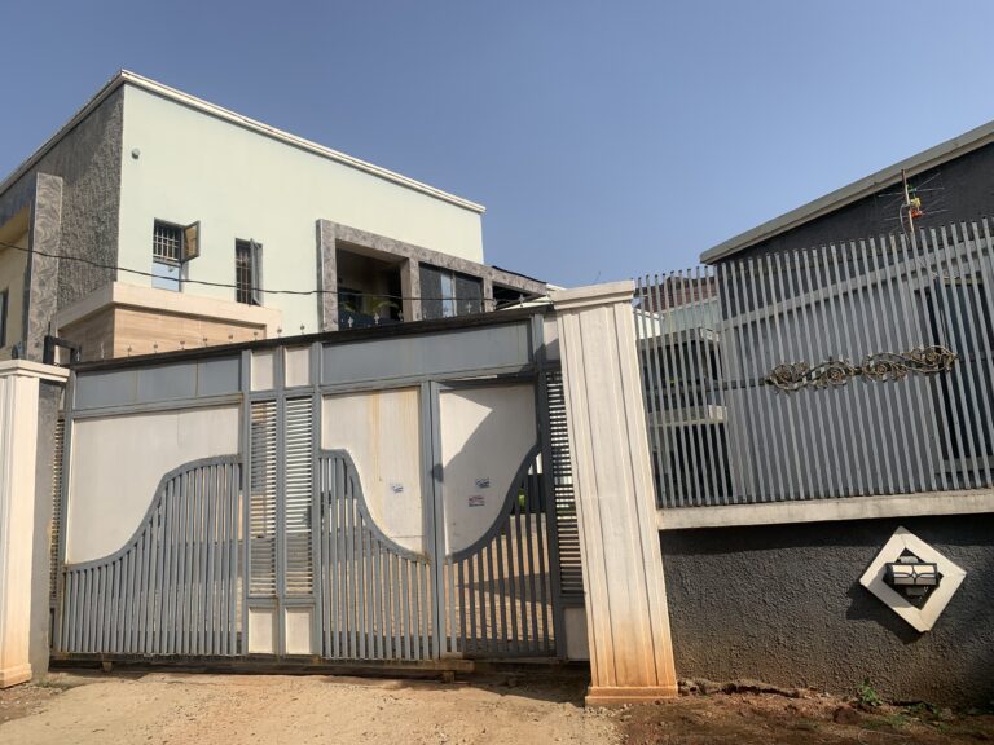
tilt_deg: +11.5
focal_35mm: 26
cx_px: 497
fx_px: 747
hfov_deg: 67.3
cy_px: 372
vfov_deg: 53.1
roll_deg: +3.3
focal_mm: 4.25
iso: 25
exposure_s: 1/2994
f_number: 1.8
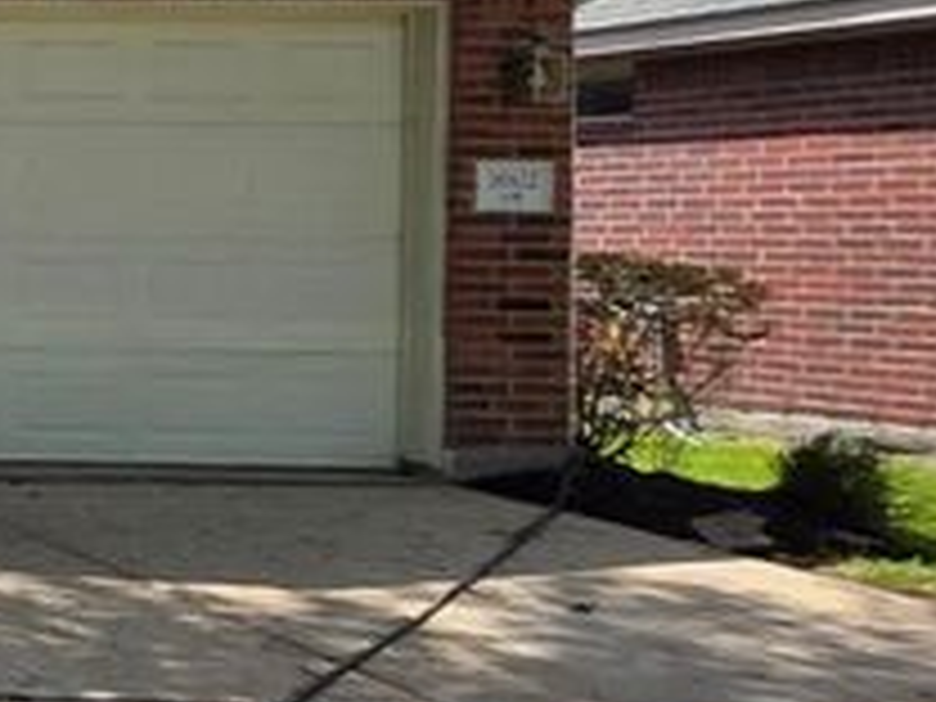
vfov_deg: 22.8
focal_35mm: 64
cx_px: -1035
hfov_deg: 17.8
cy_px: 194
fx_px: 1731
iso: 40
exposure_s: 1/2234
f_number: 1.9
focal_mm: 2.2
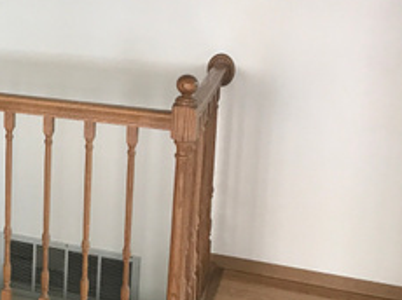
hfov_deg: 22.0
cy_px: 58
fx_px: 905
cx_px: -145
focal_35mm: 78
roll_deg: +1.3
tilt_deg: -11.8
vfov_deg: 18.7
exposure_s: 1/20
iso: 32
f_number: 1.8
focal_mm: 3.99
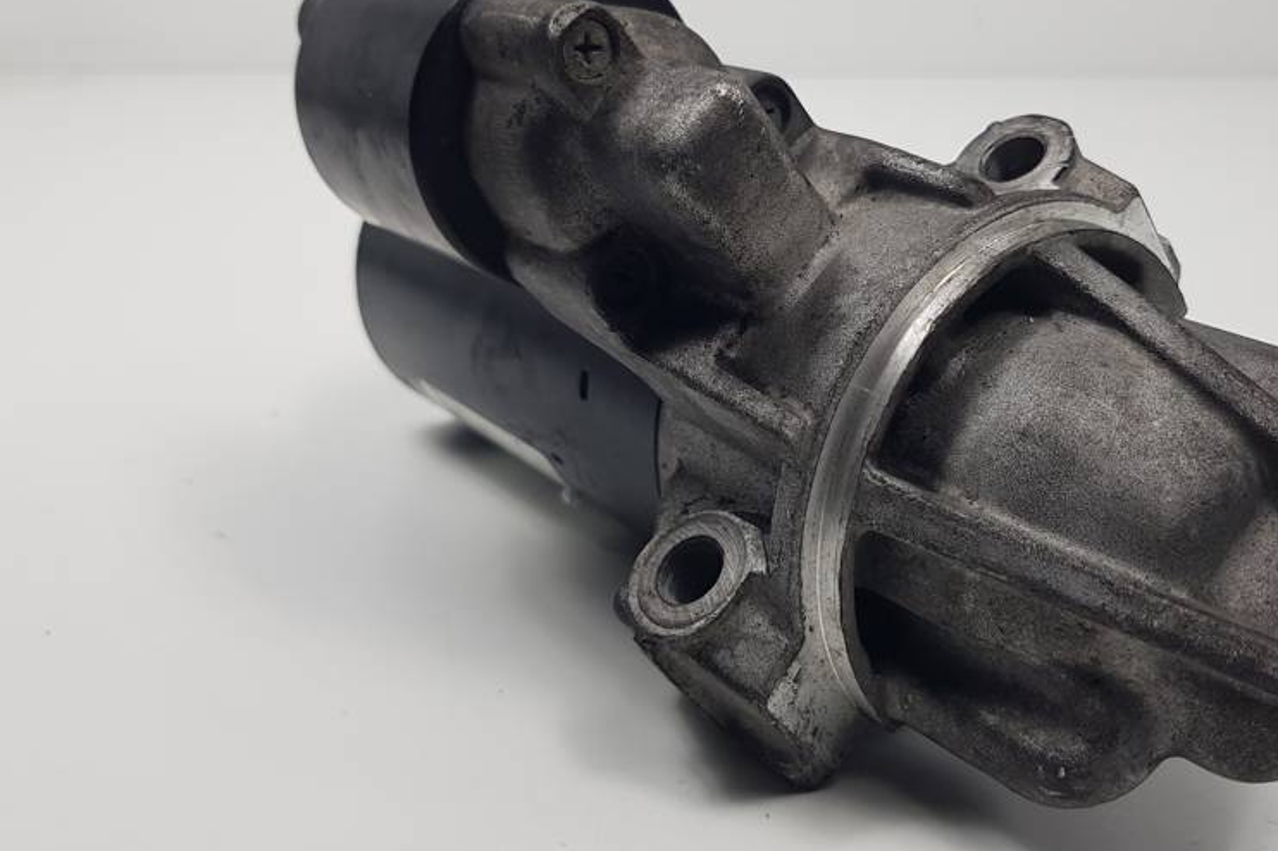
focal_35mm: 35
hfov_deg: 53.9
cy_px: 389
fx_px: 1242
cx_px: 785
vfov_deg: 37.8
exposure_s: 1/352
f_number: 1.7
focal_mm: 4.2
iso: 40
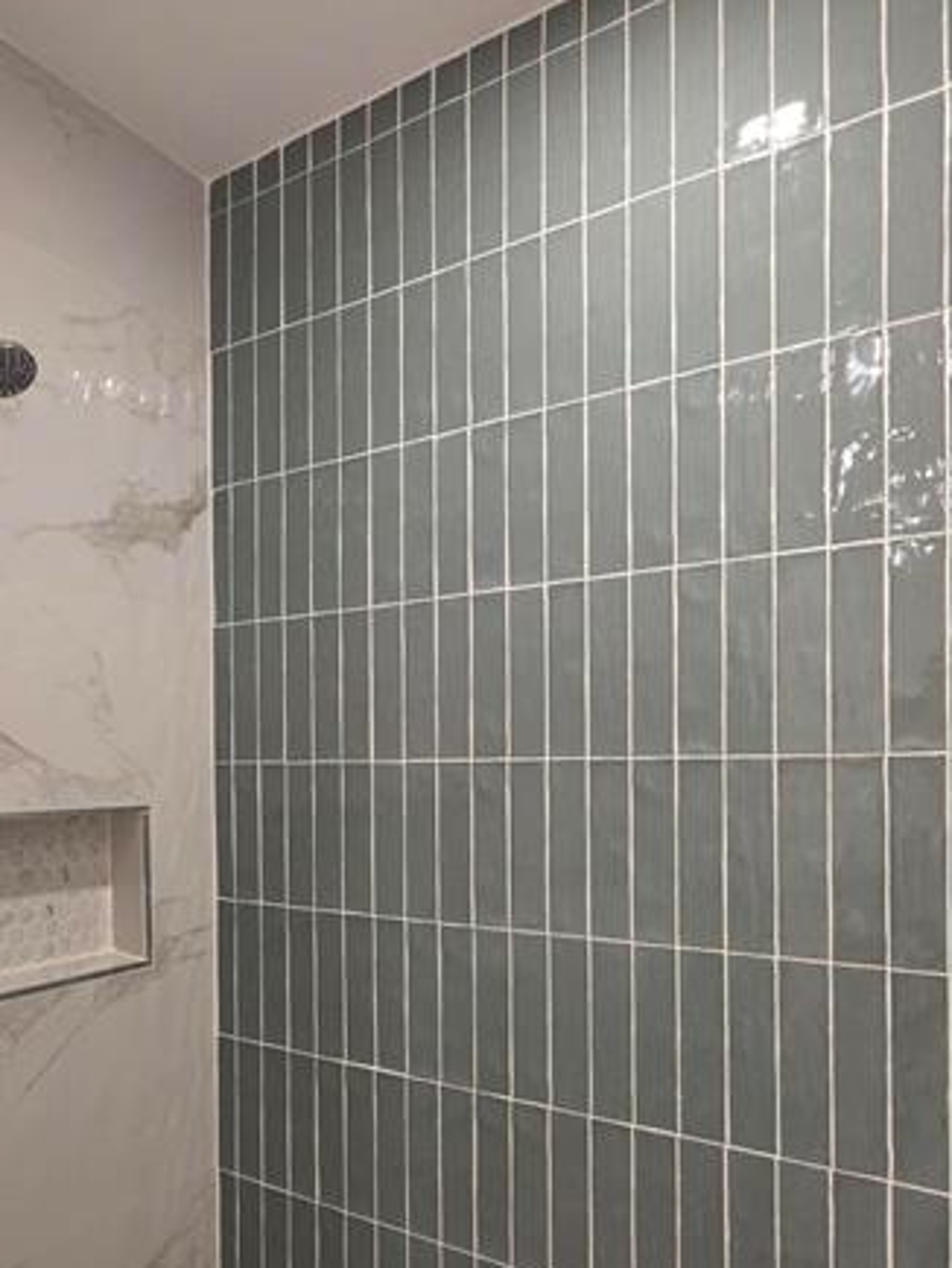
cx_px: 467
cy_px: 768
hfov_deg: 58.9
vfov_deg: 73.0
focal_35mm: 23
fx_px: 843
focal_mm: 2.2
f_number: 1.9
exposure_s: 1/60
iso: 160
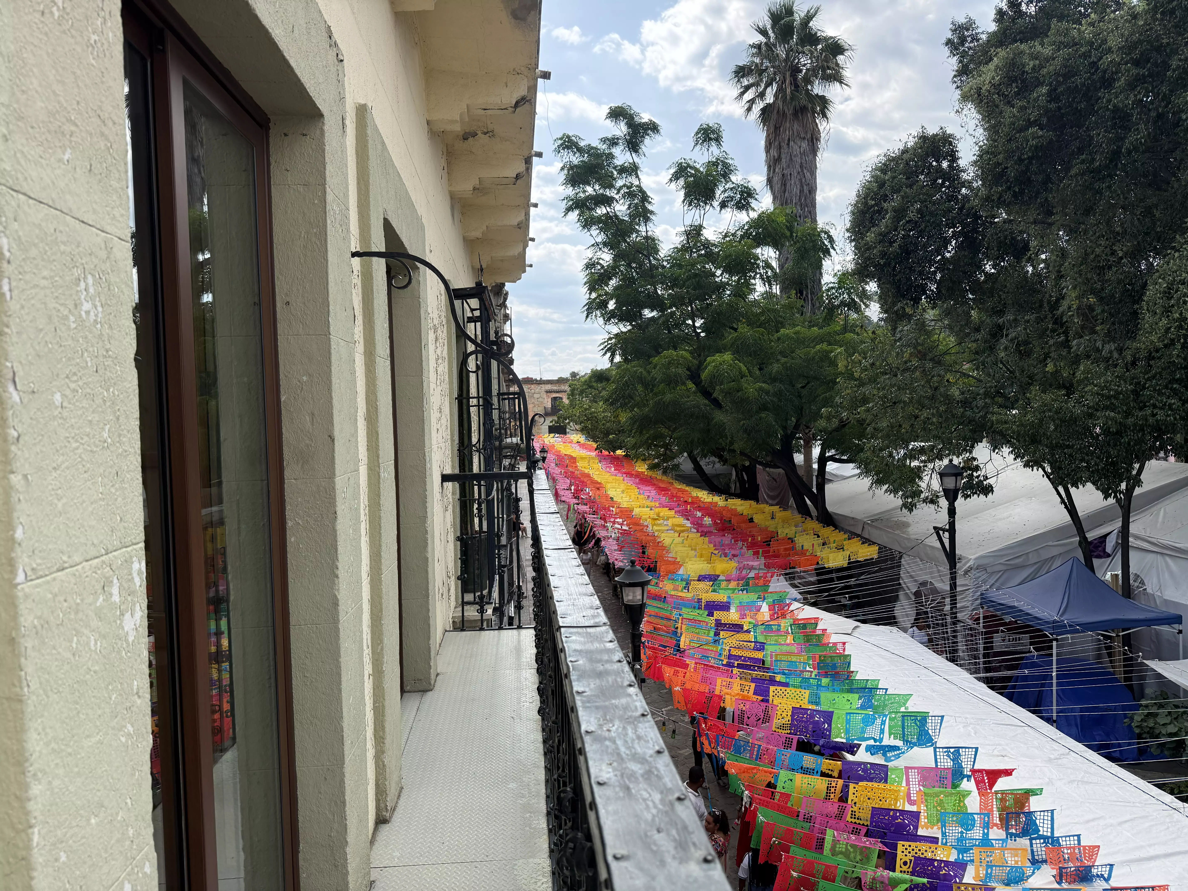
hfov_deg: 71.6
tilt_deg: -1.2
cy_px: 446
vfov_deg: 56.8
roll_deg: +2.1
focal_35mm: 24
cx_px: 594
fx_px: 824
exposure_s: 1/2611
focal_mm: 6.76
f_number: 1.78
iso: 100
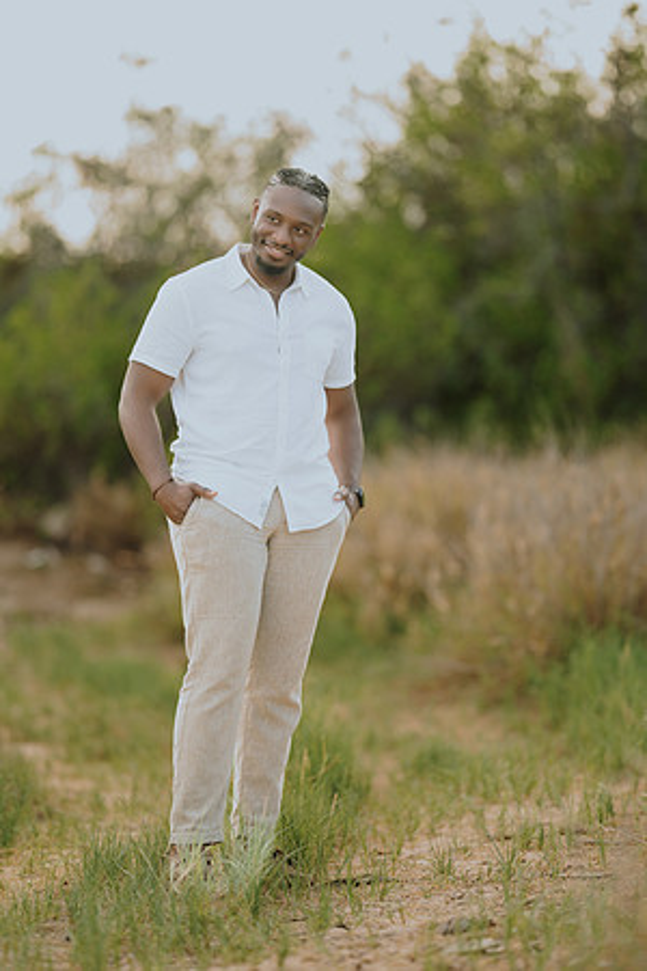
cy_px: 486
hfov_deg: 10.2
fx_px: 3639
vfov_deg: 15.2
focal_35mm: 135
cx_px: 324
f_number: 1.8
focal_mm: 135
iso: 50
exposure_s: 1/320
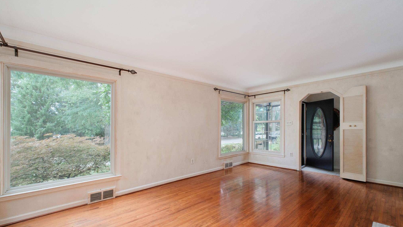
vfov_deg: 67.0
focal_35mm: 16
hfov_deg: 99.4
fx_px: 171
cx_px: 204
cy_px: 122
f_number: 7.1
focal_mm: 10
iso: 640
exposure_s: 1/125
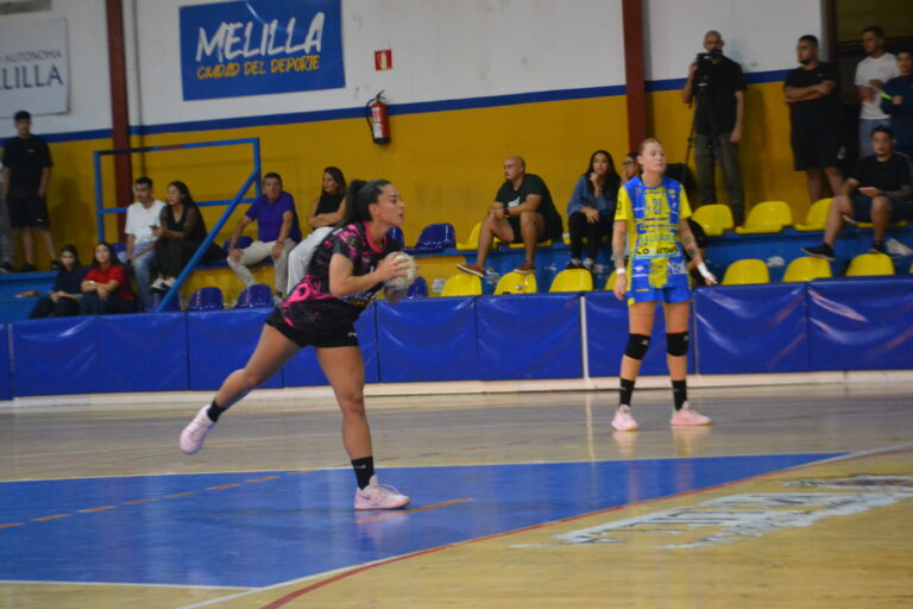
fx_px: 2853
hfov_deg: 18.2
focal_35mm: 112
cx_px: 456
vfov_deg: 12.2
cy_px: 304
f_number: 4.2
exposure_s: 1/250
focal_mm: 75
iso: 3200
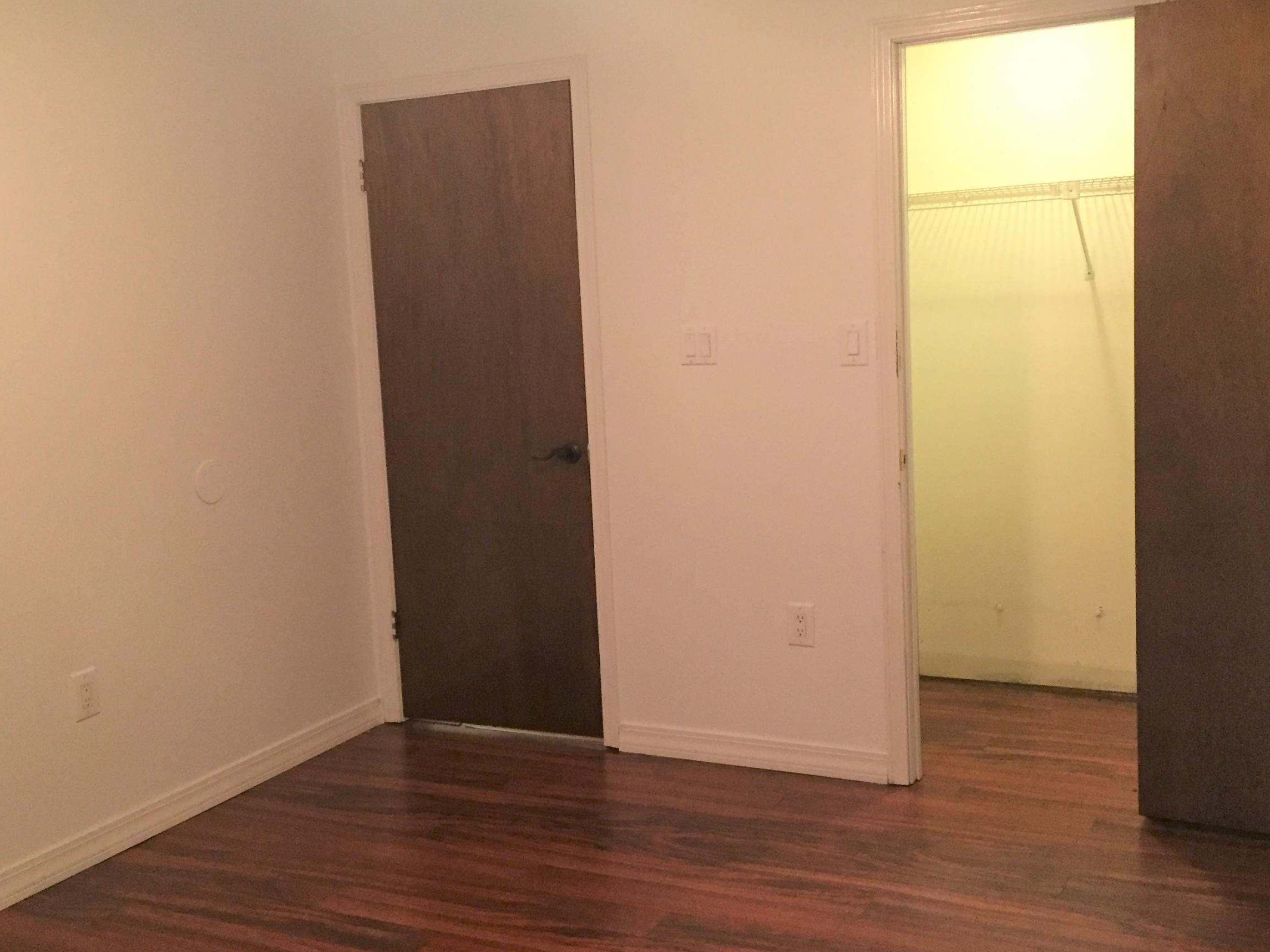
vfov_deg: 37.7
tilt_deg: -7.8
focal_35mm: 38
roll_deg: +2.4
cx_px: 625
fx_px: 1394
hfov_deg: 49.0
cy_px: 459
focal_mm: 4.15
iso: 320
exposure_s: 1/15
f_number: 2.2
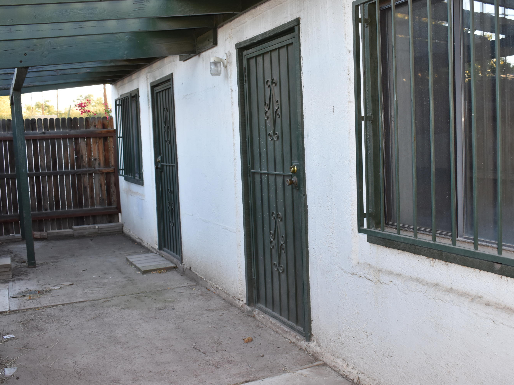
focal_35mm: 39
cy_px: 192
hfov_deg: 47.8
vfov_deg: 36.8
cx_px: 276
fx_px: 579
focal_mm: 24
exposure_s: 1/125
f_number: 5.6
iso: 640
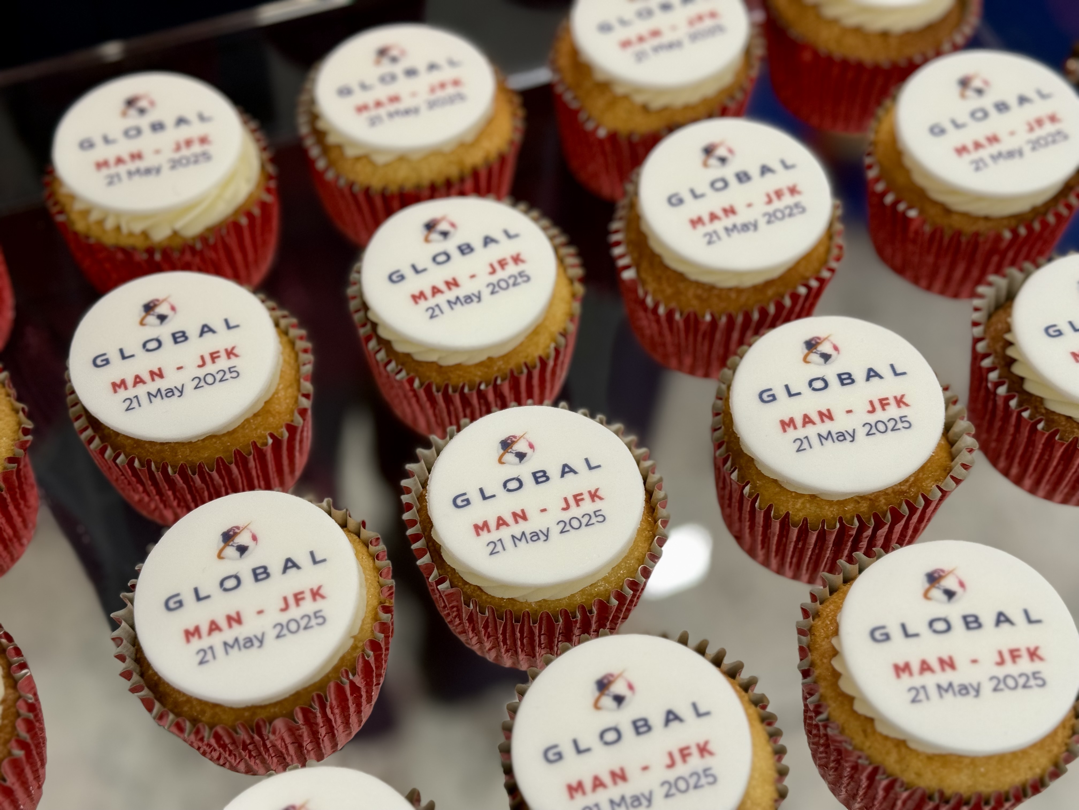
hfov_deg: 39.7
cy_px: 405
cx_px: 540
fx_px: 1496
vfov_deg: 30.3
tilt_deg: -58.6
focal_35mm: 48
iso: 100
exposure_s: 1/50
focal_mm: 6.76
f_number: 1.78
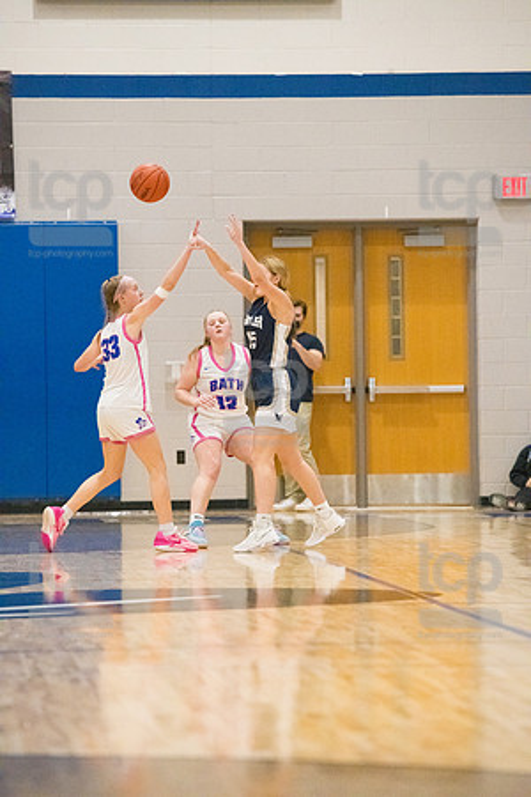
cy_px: 398
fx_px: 4203
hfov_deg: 7.2
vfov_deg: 10.8
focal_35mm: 190
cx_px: 266
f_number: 4.5
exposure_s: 1/1600
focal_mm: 190
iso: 10000
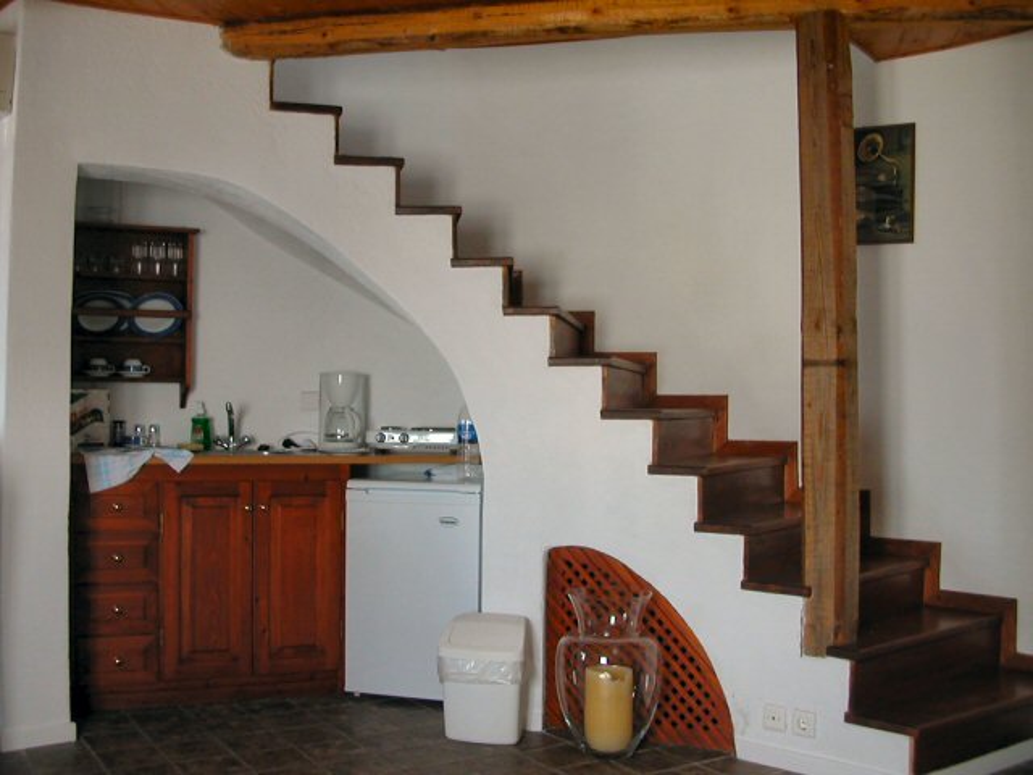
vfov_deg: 38.7
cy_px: 388
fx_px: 1104
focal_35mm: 37
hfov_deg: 50.1
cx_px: 516
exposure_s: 1/54.3
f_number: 2.7
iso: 100
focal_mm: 5.6
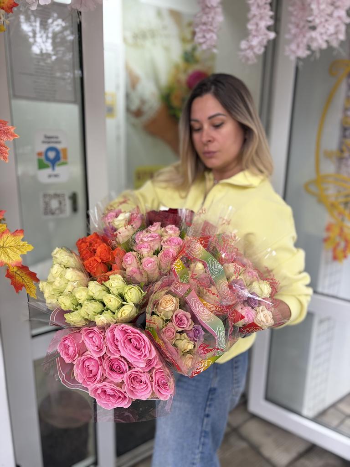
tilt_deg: -9.1
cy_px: 234
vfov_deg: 67.3
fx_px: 351
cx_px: 175
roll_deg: -1.2
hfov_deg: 53.1
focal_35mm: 26
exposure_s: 1/121
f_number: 1.6
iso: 80
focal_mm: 5.96
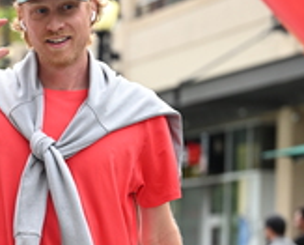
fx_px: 2109
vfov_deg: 6.6
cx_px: -21
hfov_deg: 8.2
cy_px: 172
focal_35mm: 234
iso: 640
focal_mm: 74
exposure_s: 1/2000
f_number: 2.8
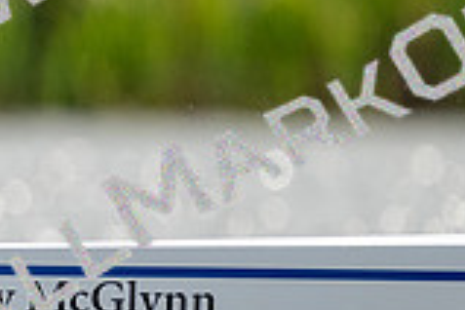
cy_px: 121
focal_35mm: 3288
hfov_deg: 0.6
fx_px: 42467
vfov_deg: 0.4
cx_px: -333
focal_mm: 600
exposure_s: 1/1600
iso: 160
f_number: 4
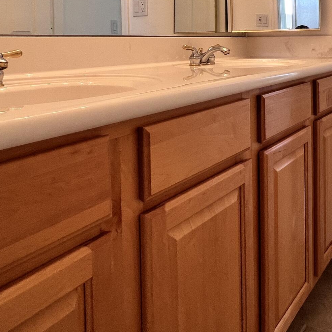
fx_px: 380
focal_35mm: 35
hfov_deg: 45.1
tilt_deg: -0.9
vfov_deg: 44.2
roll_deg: +0.4
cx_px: 261
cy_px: 51
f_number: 1.8
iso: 64
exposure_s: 1/120
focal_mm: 1.57
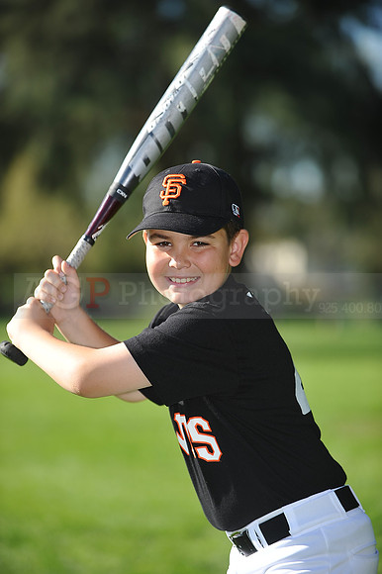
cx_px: 191
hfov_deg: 6.9
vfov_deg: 10.3
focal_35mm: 200
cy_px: 287
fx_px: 3187
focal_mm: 200
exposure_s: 1/1000
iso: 200
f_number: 4
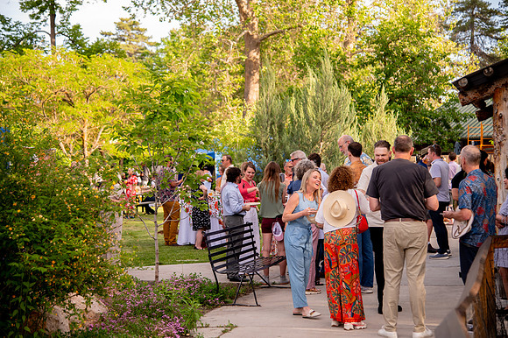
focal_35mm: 68
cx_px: 254
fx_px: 955
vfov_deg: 20.1
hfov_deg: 29.8
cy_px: 169
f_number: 4
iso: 400
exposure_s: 1/400
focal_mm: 66
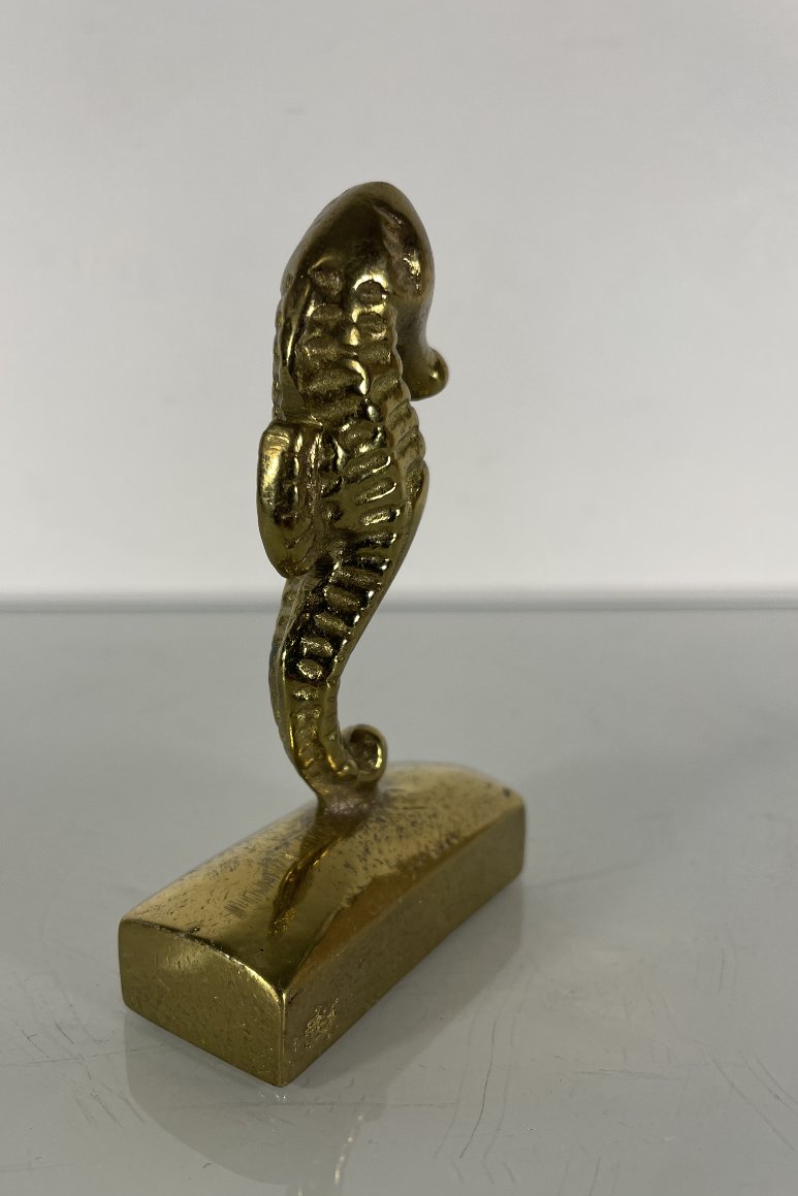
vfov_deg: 65.5
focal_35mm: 28
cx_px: 349
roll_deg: +0.8
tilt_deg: -17.8
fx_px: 931
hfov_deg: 46.3
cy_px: 616
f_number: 1.6
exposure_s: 1/200
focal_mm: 4.2
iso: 32
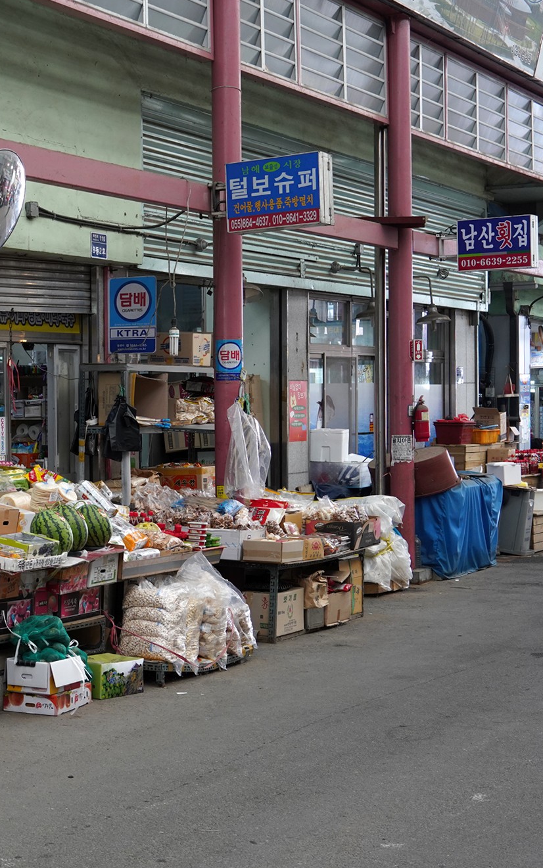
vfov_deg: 37.5
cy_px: 432
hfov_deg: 22.4
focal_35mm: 54
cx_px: -84
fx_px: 1278
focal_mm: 35
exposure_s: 1/100
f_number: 5
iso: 800
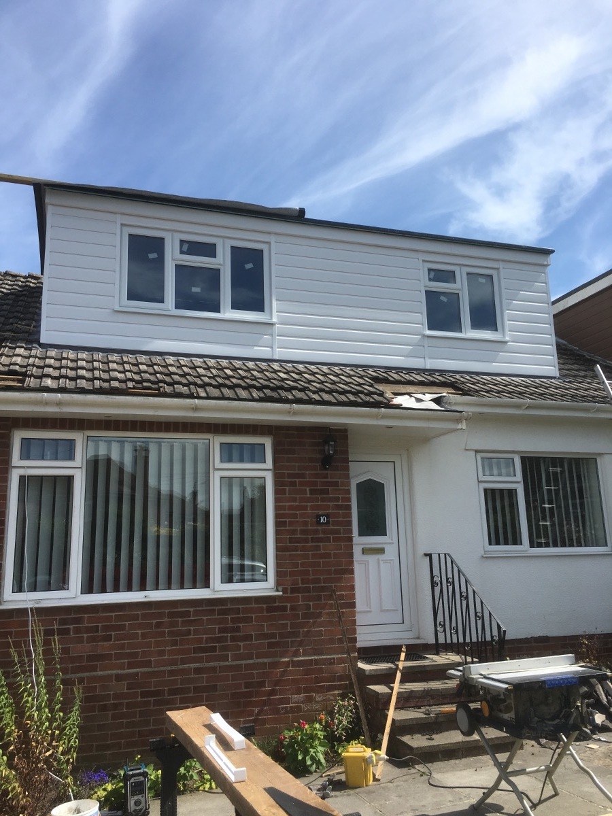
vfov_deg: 61.7
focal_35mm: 29
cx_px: 306
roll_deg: -0.1
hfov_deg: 48.2
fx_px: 684
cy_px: 408
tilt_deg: +12.9
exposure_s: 1/1425
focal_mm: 4.15
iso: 25
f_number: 2.2
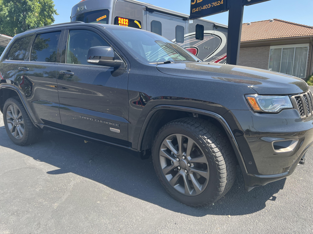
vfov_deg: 53.1
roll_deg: +2.8
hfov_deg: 67.3
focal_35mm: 26
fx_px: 235
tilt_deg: -11.0
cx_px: 156
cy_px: 117
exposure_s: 1/814
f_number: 1.5
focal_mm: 5.7
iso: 50
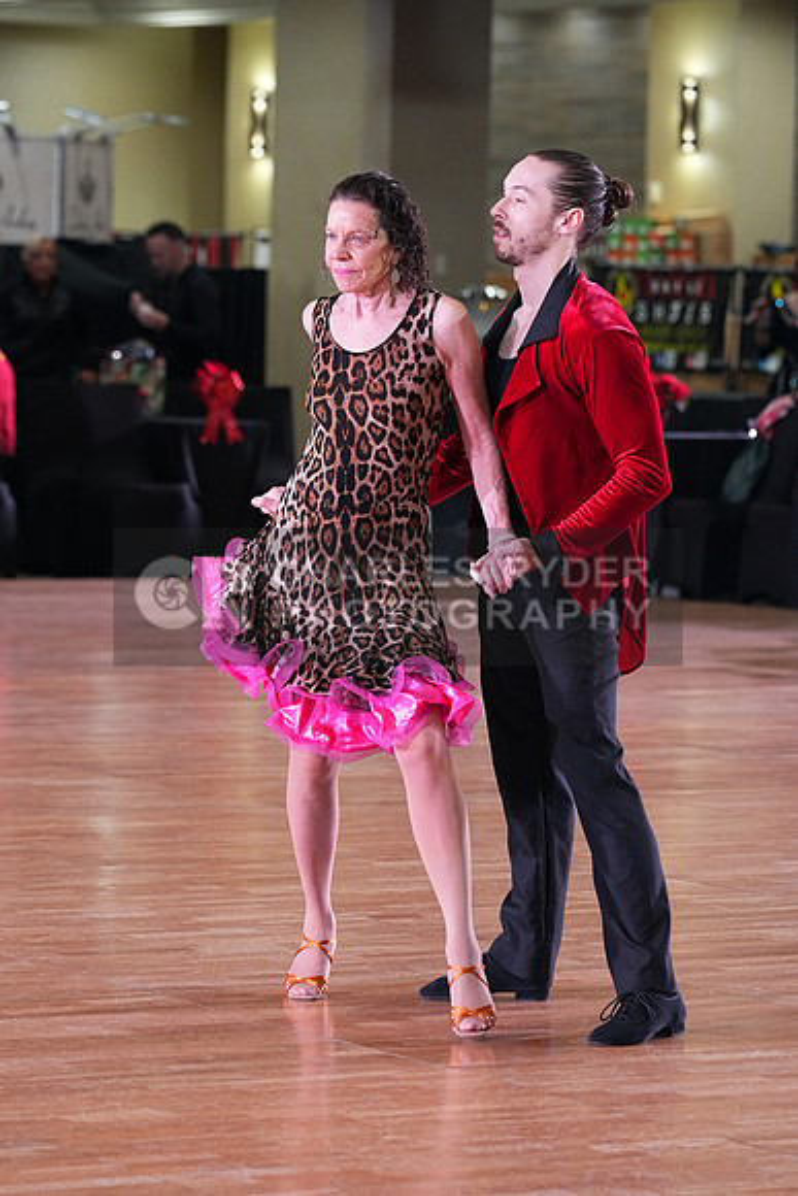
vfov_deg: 11.9
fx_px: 5715
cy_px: 598
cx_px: 399
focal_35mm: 172
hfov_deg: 8.0
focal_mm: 172
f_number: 5.6
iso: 5000
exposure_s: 1/320
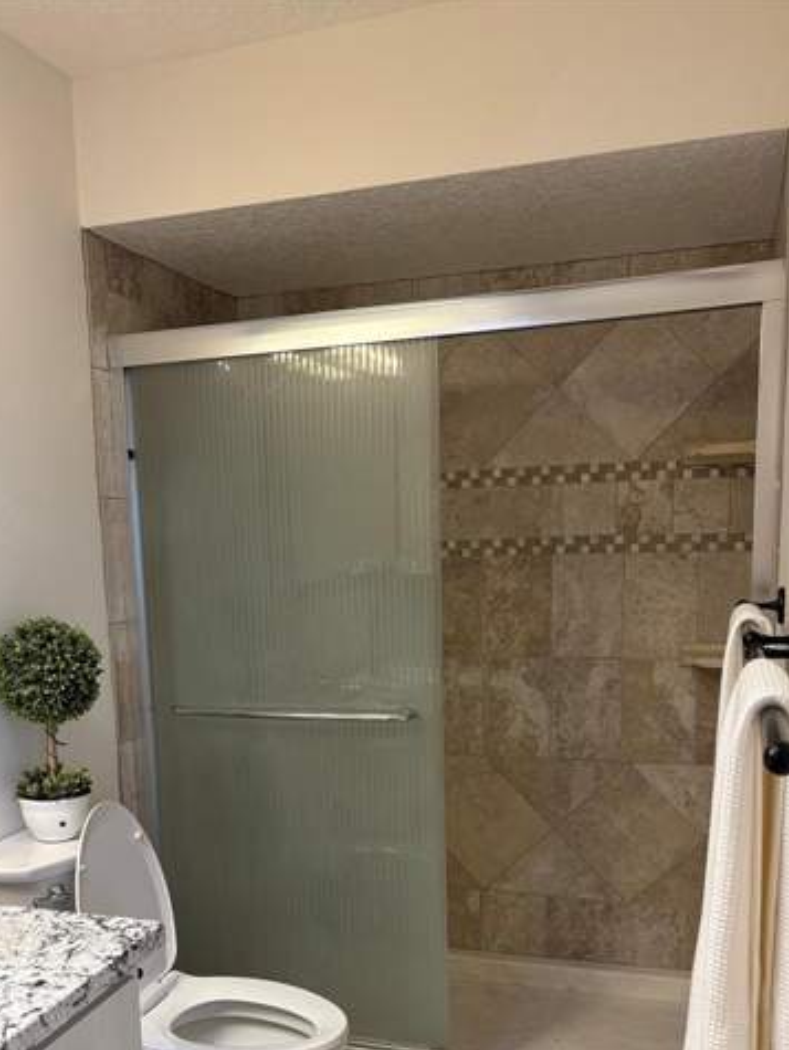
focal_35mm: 35
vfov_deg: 51.6
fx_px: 1062
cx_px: 338
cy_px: 703
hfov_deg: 40.7
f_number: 1.6
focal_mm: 5.96
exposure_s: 1/60
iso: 125
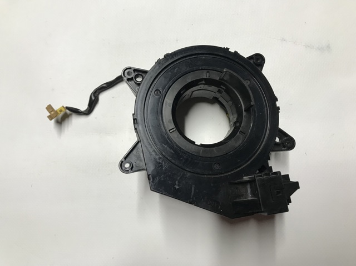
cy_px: 133
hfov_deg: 63.5
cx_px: 178
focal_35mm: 28
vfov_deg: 49.7
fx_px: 288
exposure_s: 1/33
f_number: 1.8
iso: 32
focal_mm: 3.99
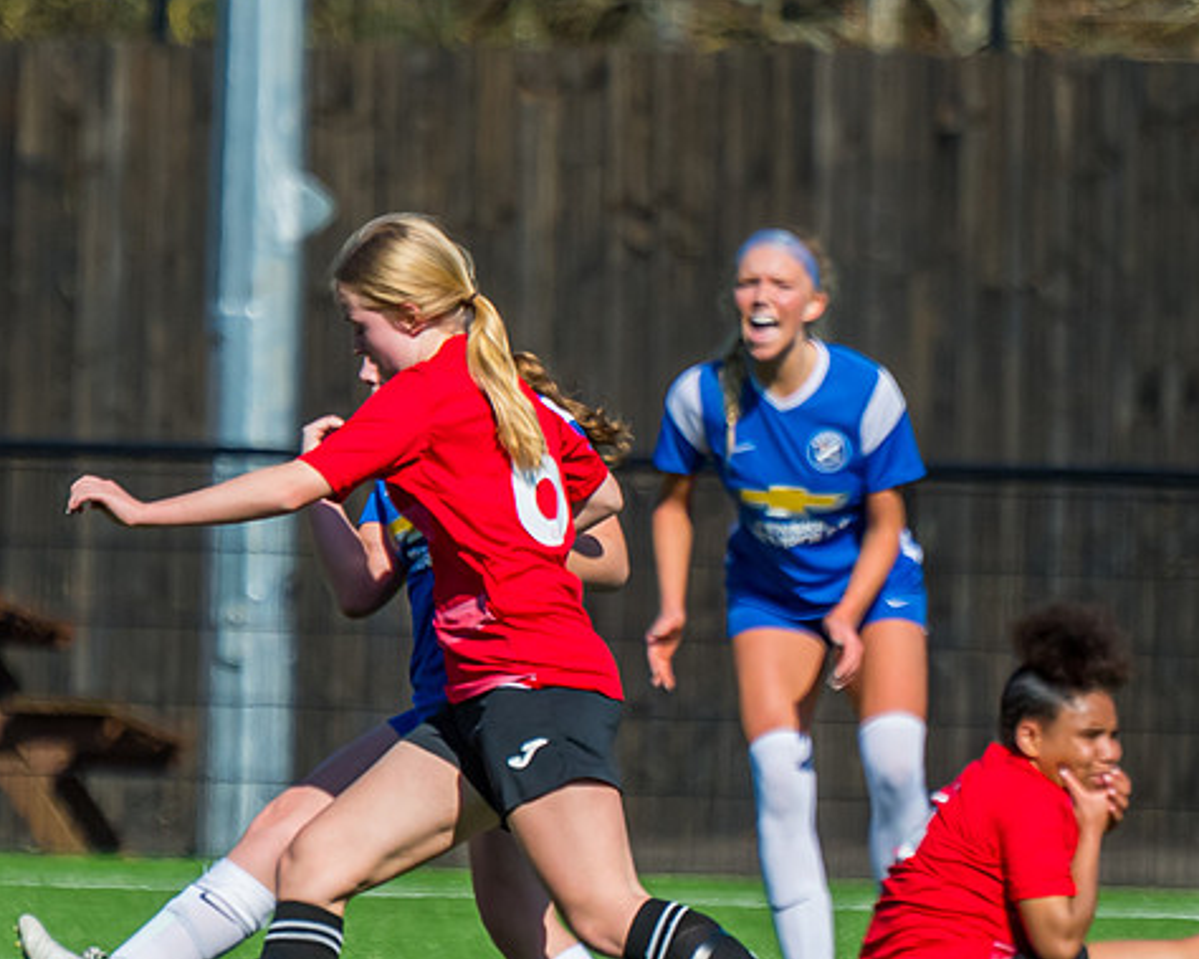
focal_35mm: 715
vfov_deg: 2.2
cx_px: 578
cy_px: 792
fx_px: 25367
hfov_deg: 2.7
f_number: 4
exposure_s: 1/4000
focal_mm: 240
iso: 400
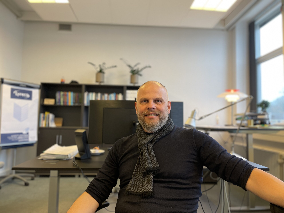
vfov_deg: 53.1
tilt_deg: +3.8
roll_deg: -0.5
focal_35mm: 26
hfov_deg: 67.3
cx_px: 142
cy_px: 106
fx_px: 213
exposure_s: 1/50
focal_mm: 4.2
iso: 80
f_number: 1.6
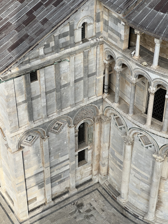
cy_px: 112
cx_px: 84
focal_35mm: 77
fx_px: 498
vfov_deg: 25.3
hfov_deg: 19.1
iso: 32
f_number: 2.8
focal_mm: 9
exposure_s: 1/774
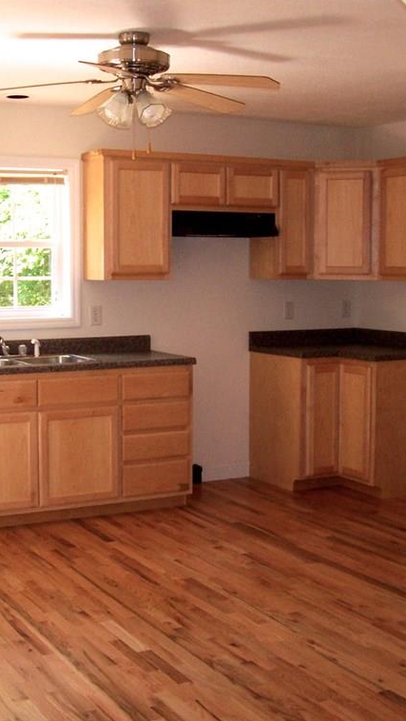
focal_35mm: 50
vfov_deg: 41.3
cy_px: 361
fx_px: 956
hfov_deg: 23.9
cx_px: 139
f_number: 2.7
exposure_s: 1/112
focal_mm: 5.6
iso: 140
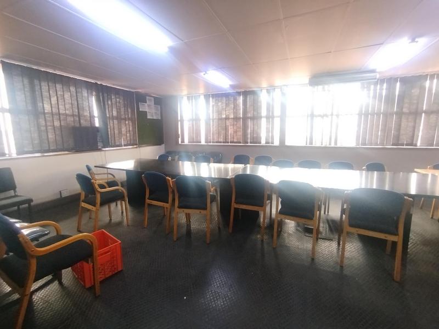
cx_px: 220
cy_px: 164
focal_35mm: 15
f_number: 2.2
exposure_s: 1/33
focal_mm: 1.65
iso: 250
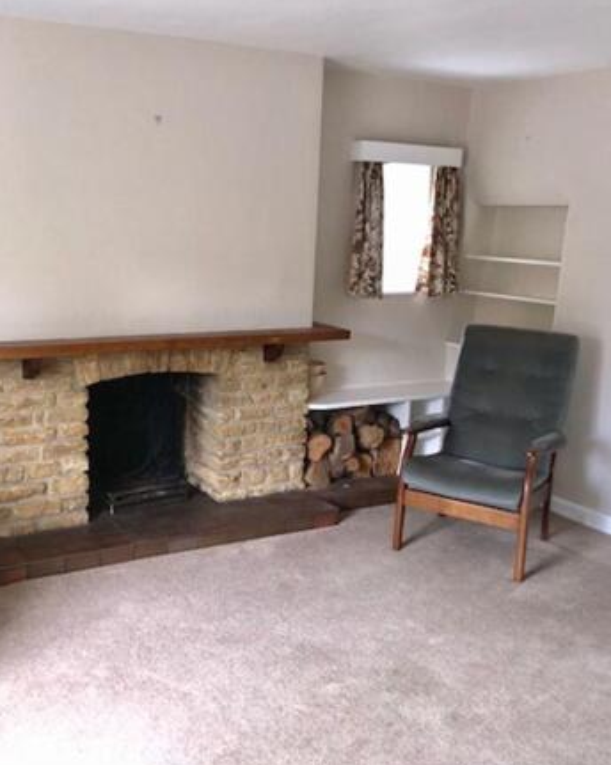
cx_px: 248
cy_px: 382
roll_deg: -1.4
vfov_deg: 49.1
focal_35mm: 37
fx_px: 838
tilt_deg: -10.7
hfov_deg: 39.9
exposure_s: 1/48
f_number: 1.8
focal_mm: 3.99
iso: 20
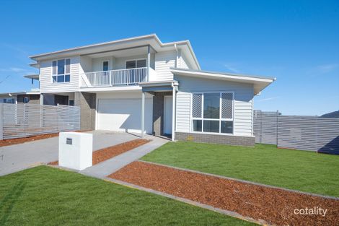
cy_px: 113
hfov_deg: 100.4
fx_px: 141
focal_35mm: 15
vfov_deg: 77.3
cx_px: 170
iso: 100
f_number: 8
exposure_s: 1/250
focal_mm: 10
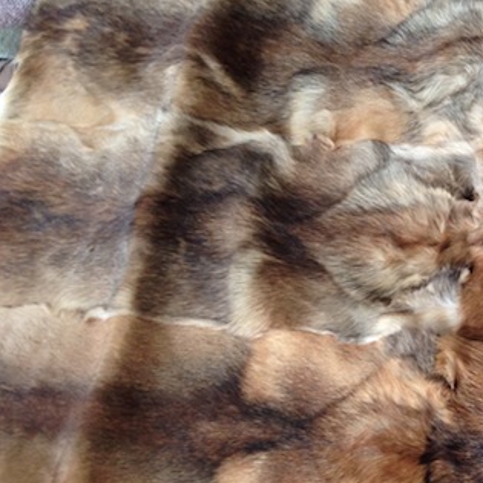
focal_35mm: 74
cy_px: 213
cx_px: 564
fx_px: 1168
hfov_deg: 21.8
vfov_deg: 23.3
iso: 50
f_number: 2.4
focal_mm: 4.12
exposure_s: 1/120
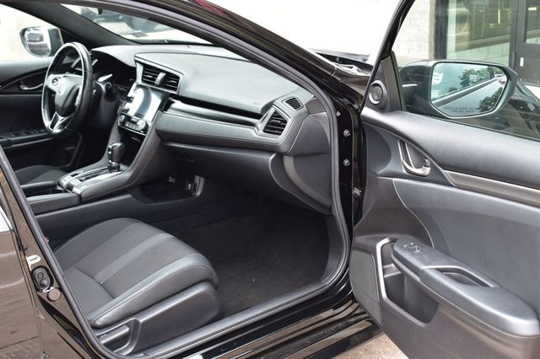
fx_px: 720
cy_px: 180
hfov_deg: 41.1
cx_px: 270
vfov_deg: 28.0
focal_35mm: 48
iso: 400
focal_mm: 32
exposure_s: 1/50
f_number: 8
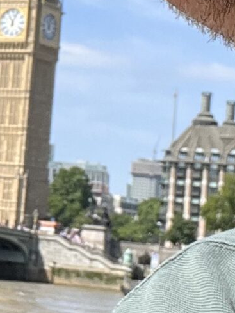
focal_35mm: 157
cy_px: -9
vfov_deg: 12.4
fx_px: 1420
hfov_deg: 8.9
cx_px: -228
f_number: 2.2
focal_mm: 2.71
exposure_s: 1/806
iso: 32
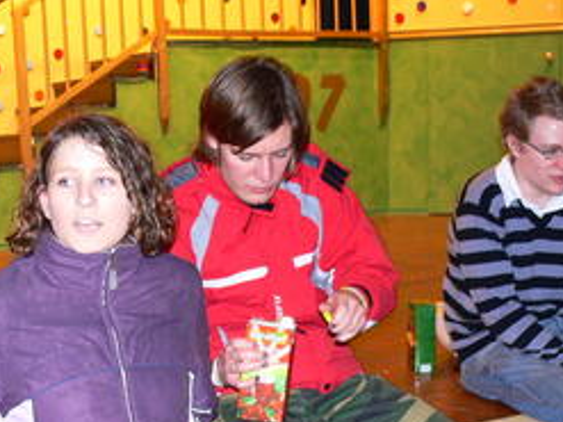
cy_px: 401
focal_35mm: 67
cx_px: 274
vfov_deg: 21.3
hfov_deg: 29.0
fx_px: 1089
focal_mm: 7.4
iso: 100
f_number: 2.8
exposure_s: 1/30
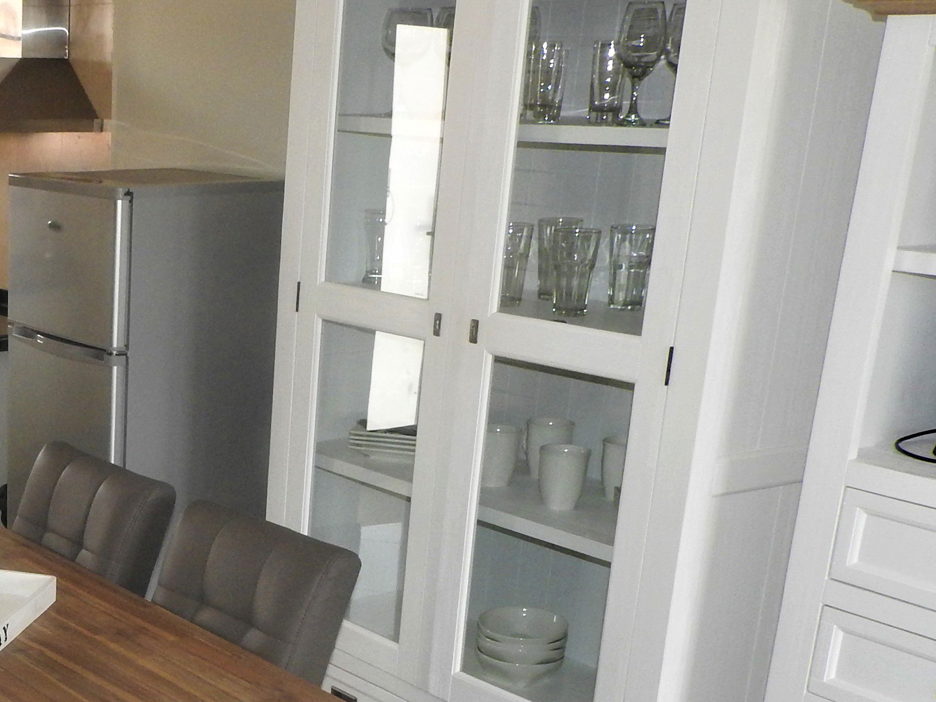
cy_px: 631
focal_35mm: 58
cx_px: 9
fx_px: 1568
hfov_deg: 30.9
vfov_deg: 24.5
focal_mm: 4.3
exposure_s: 1/30
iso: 200
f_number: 4.8
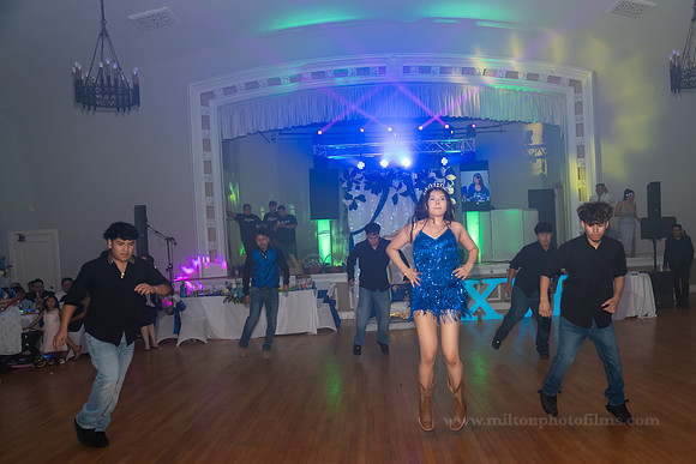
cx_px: 405
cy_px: 270
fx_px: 563
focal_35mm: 29
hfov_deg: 63.1
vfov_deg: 44.7
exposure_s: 1/80
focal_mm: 25
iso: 800
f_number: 3.5
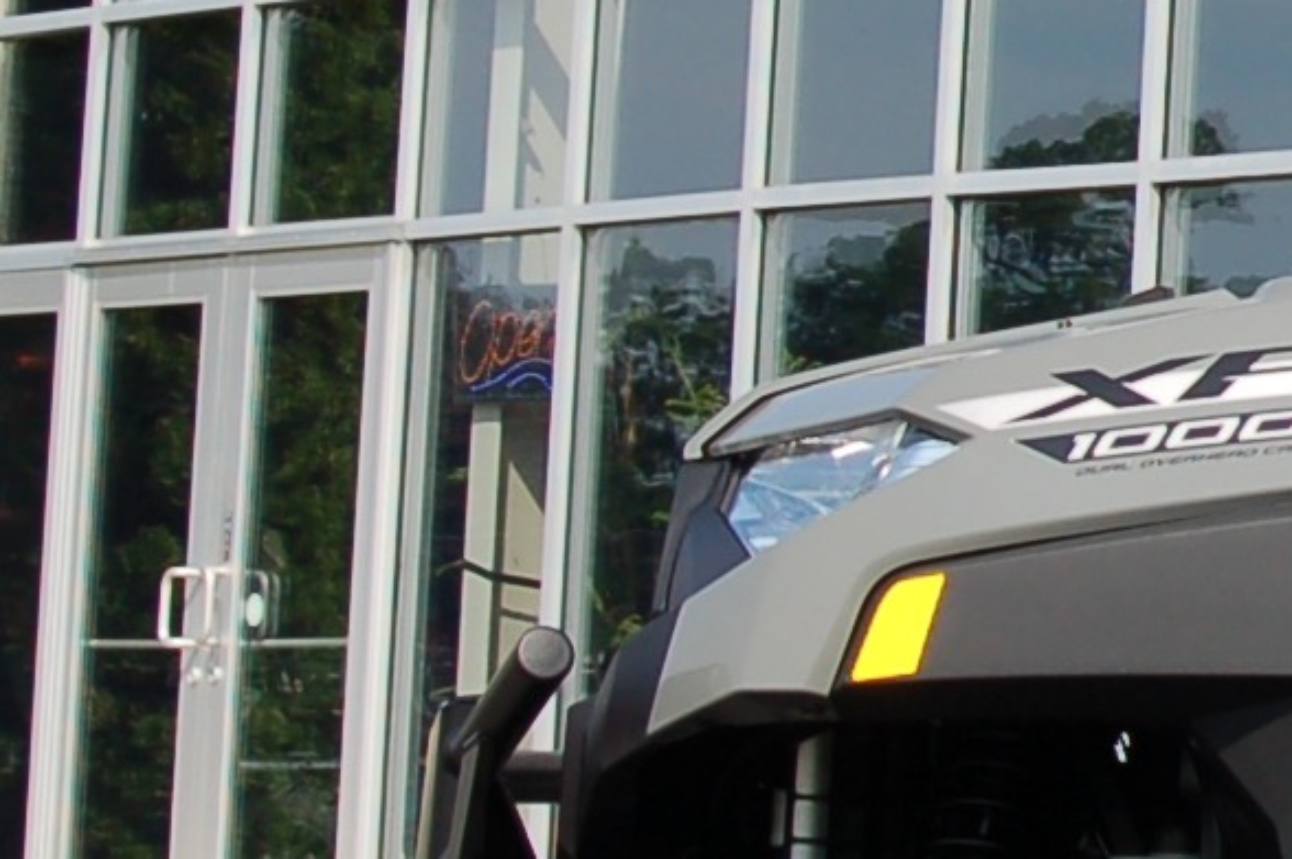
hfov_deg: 8.9
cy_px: -64
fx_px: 7709
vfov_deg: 6.4
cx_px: 2865
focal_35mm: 215
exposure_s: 1/320
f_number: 9
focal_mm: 28
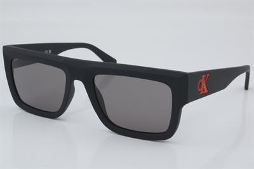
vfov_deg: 18.2
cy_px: 84
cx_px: 127
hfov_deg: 27.0
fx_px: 529
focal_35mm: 75
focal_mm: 50
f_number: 32
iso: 100
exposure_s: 1/4
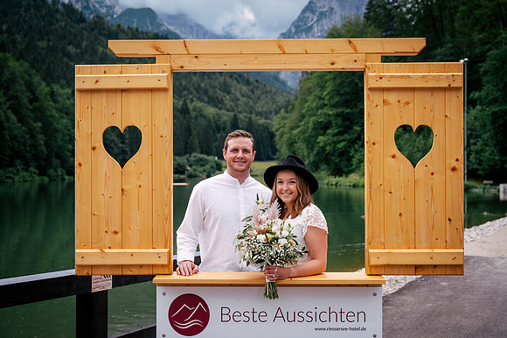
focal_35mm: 49
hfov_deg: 40.3
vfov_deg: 27.4
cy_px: 169
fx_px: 692
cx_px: 254
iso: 200
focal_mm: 48
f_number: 4
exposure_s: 1/250
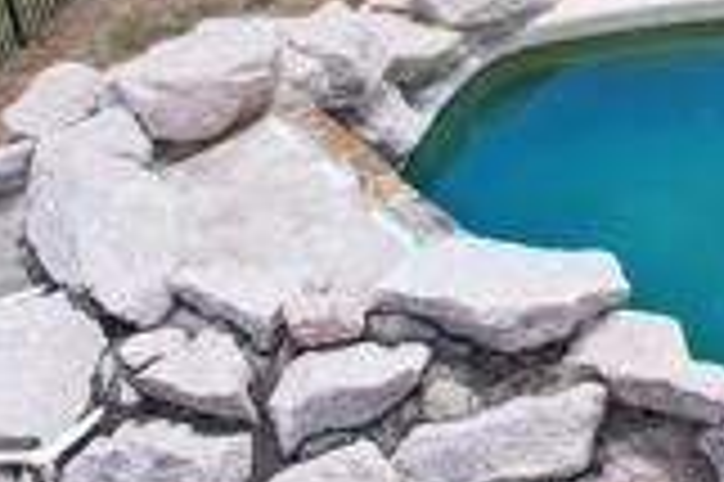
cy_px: -97
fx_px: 2130
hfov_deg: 17.2
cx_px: 1120
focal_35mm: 106
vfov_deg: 12.6
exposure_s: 1/1000
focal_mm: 8.38
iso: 130
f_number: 2.8
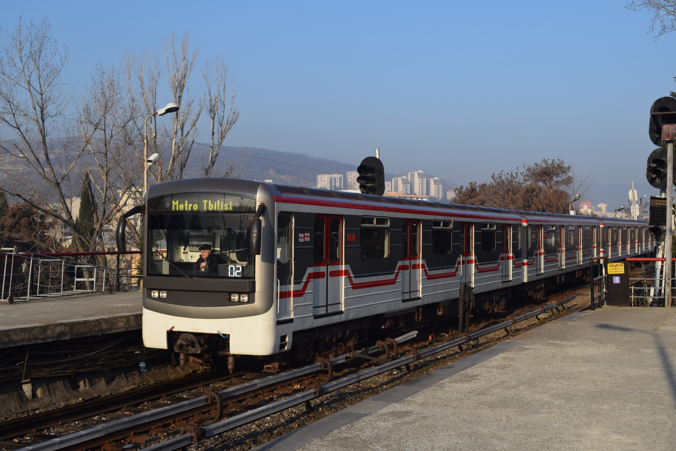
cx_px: 338
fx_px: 901
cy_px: 226
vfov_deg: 28.1
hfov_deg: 41.1
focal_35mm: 48
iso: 400
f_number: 6.3
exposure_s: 1/1600
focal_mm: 32
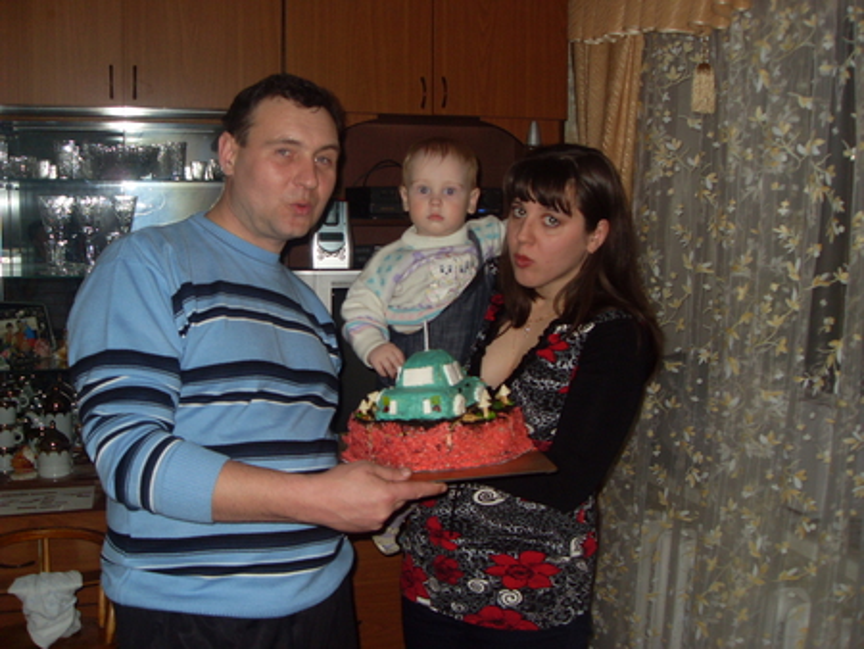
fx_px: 874
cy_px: 324
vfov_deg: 40.7
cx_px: 432
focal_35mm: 35
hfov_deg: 52.6
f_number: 2.8
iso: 100
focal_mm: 6.3
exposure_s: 1/45
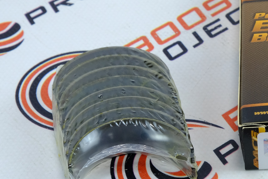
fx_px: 1109
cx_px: 227
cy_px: 77
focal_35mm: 149
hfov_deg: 13.7
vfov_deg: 9.2
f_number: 11
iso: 500
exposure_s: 1/15
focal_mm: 42.5
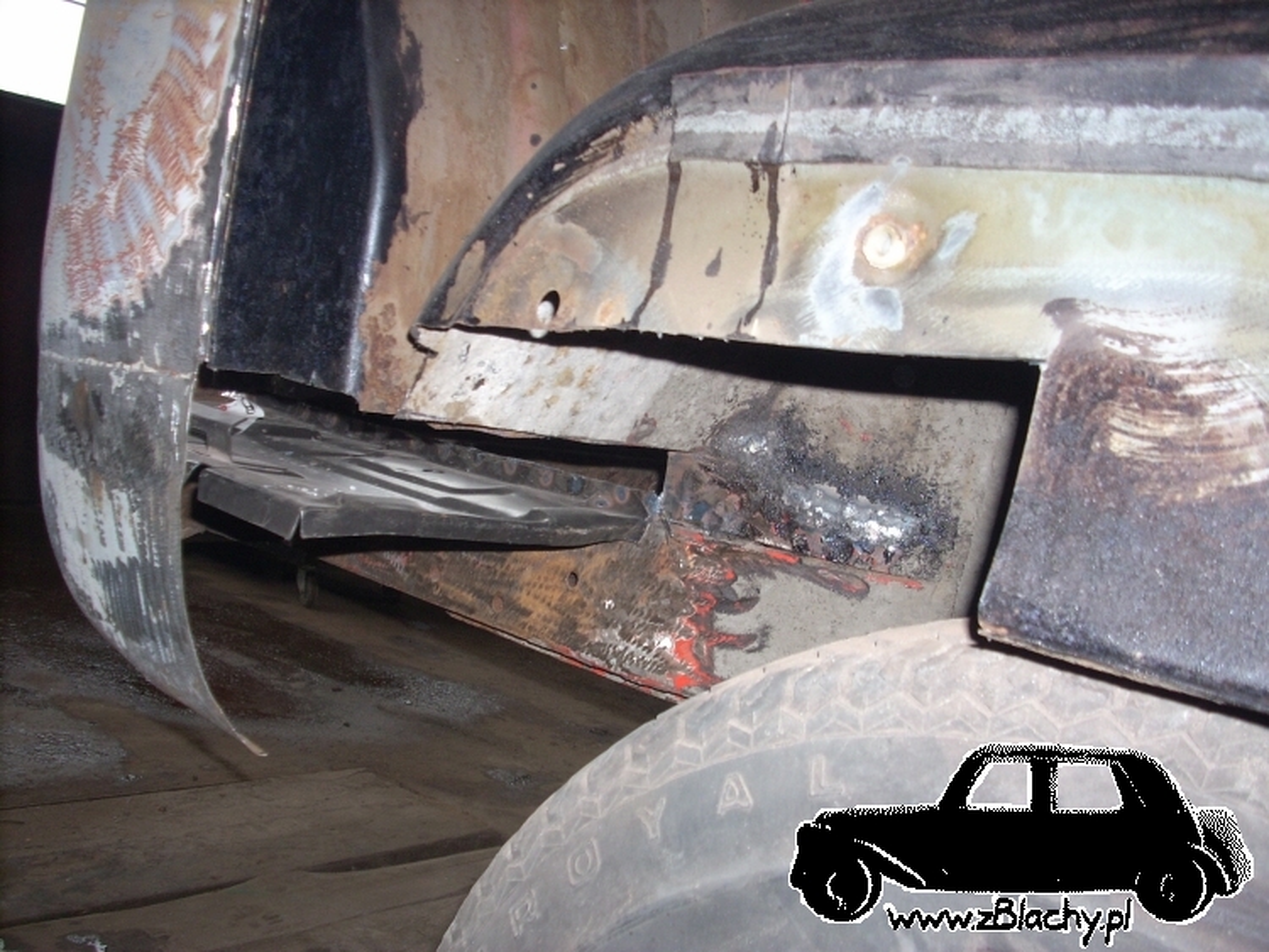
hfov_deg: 50.1
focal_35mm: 37
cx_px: 634
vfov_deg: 38.7
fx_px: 1357
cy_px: 476
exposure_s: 1/60
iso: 100
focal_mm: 6.2
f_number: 2.8
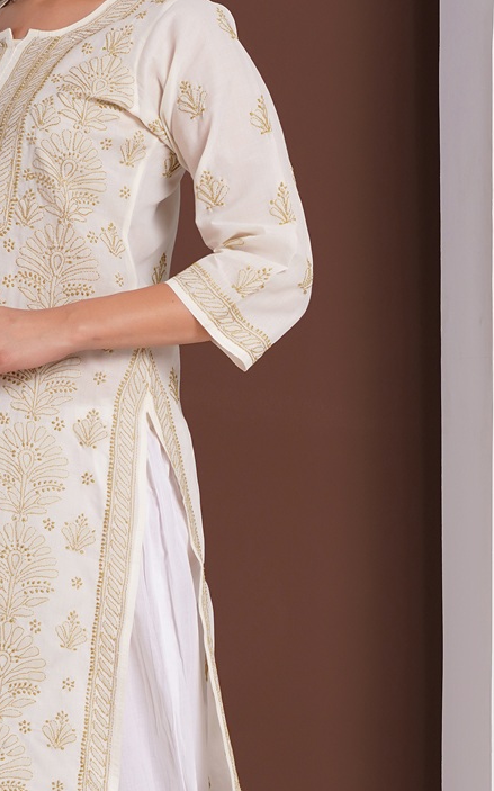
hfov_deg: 7.5
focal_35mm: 174
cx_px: 243
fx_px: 3750
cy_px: 538
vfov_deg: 12.0
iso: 250
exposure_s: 1/125
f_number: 10
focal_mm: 80
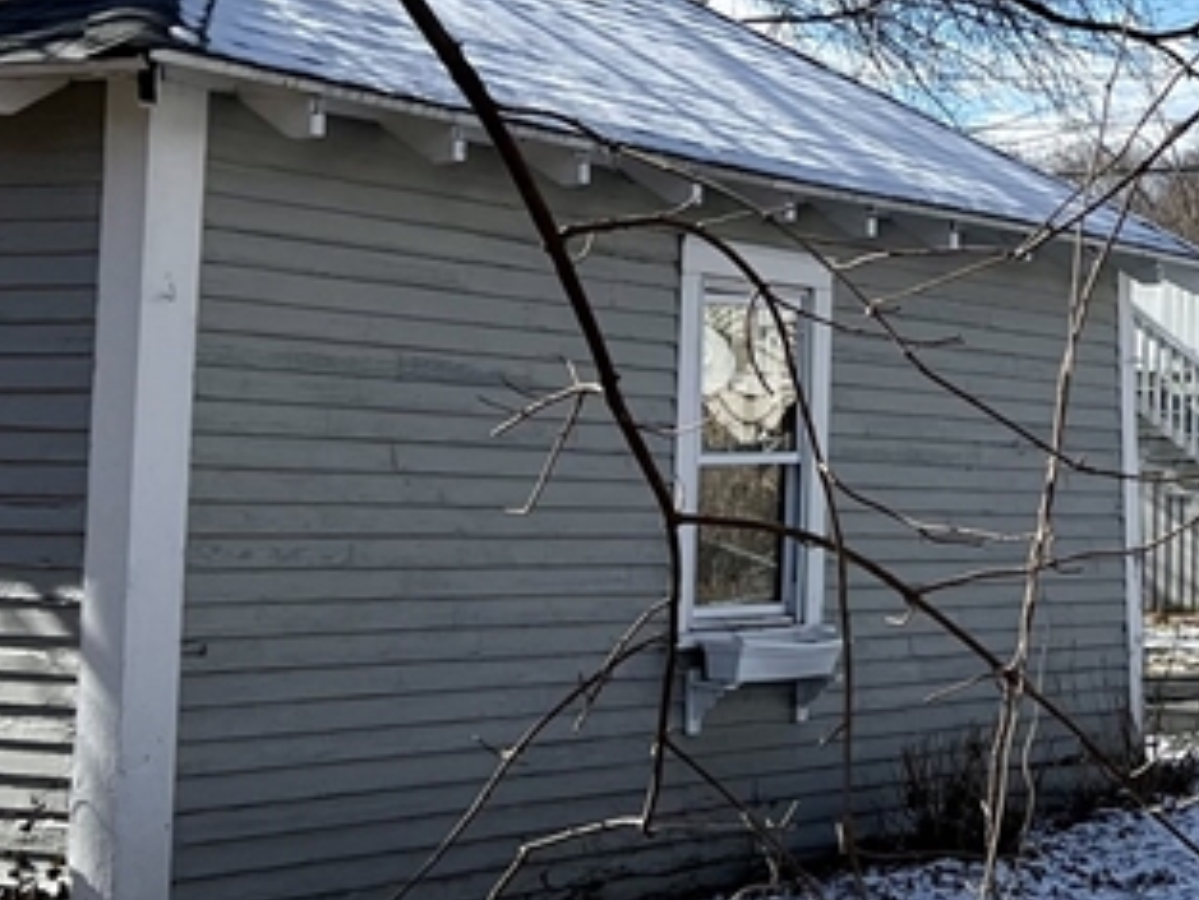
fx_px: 2945
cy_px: 287
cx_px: 1295
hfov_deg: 21.9
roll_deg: -0.5
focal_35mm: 85
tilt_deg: +4.3
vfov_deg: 17.3
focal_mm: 5.7
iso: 50
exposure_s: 1/3077
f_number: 1.5
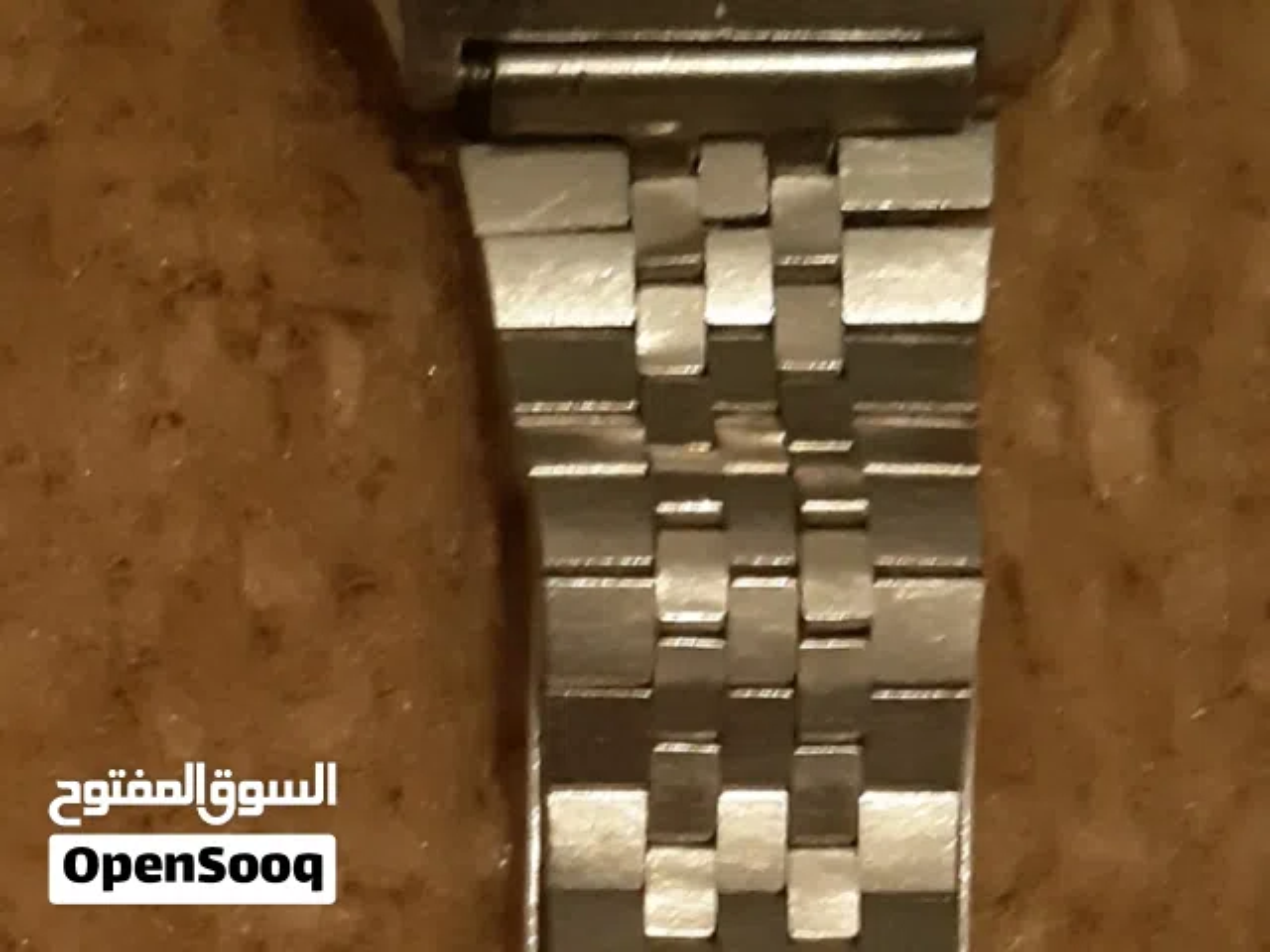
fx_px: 954
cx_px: 635
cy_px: 476
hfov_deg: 67.3
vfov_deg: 53.1
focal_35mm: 26
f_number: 1.7
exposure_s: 1/17
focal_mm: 3.93
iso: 640
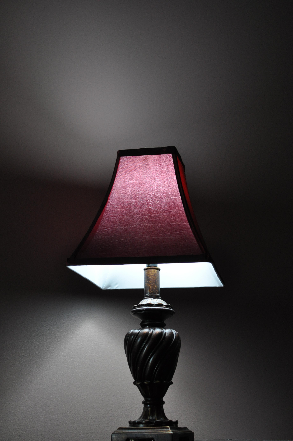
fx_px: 643
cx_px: 146
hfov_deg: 25.7
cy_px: 220
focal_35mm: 52
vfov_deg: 37.9
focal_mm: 35
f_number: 4
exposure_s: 1/60
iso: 800
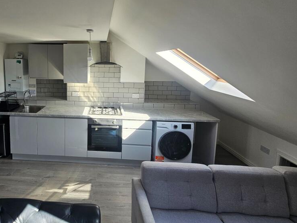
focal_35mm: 18
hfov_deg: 84.0
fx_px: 154
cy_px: 78
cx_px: 94
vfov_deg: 69.9
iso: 50
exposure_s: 1/100
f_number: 2.2
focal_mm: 2.2
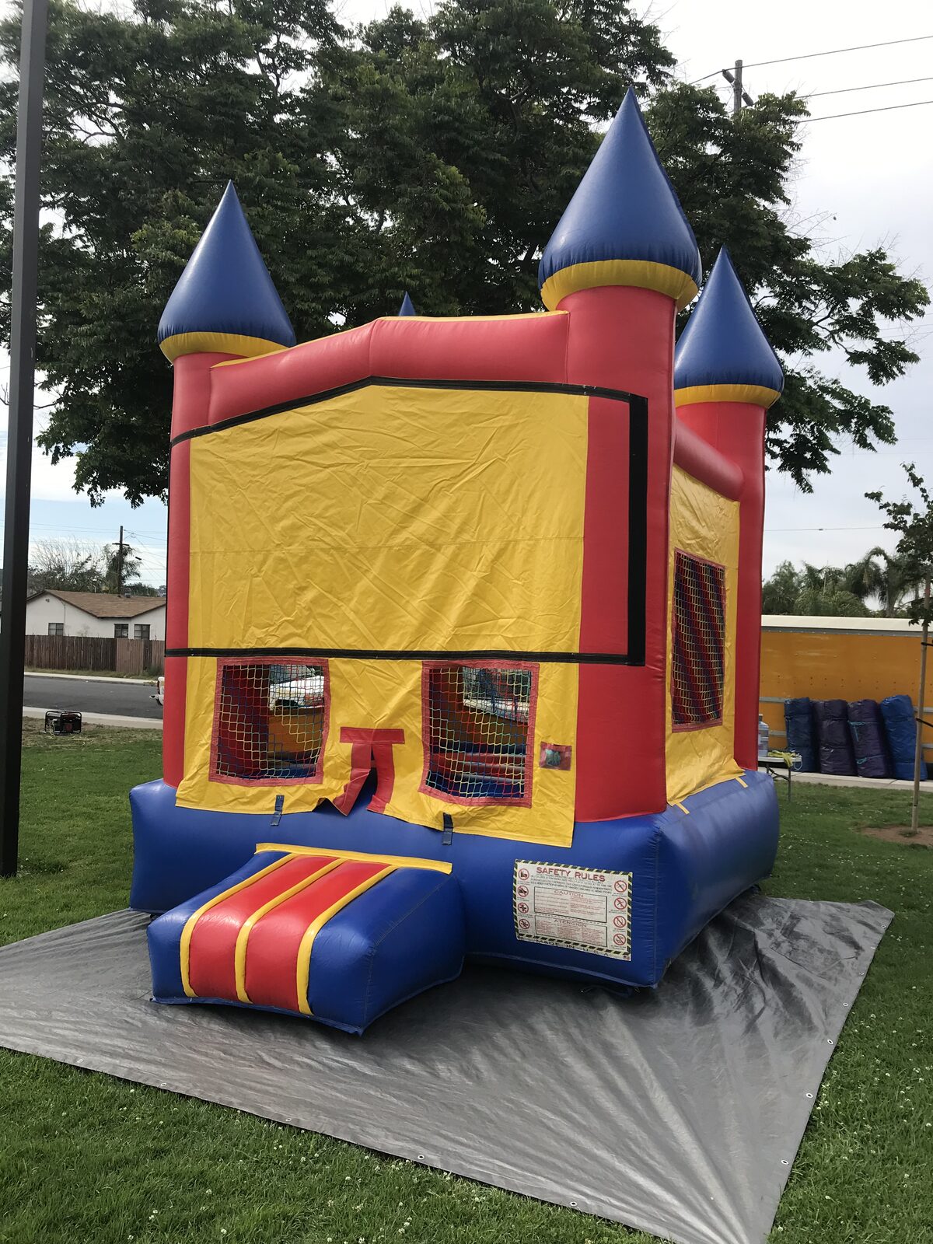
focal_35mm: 28
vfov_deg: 63.4
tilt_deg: +1.2
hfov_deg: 49.7
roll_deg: -1.1
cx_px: 466
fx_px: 1006
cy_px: 622
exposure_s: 1/1277
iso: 20
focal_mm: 3.99
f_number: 1.8
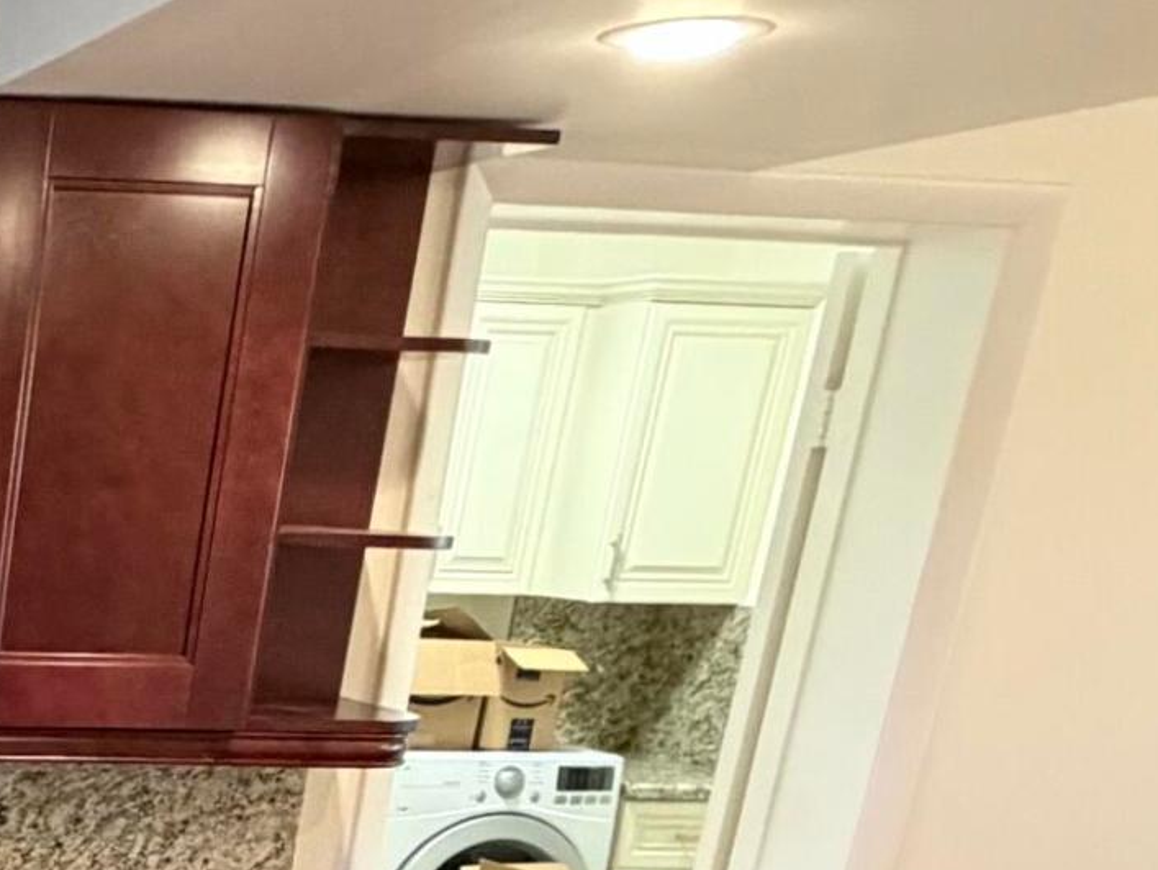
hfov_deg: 25.9
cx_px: -536
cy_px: 1085
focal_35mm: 57
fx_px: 1908
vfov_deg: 23.2
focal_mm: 2.22
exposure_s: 1/60
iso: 640
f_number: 2.2
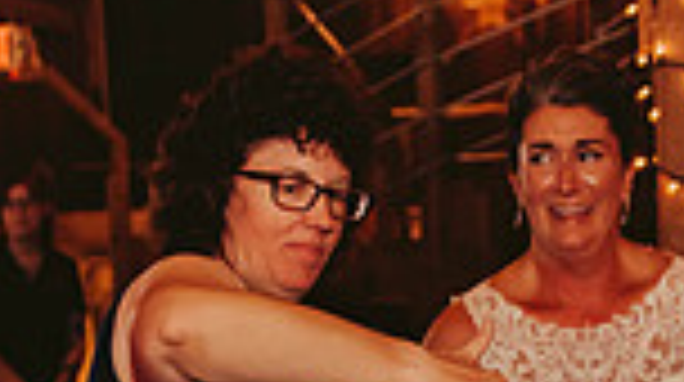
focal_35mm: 112
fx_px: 2028
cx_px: 436
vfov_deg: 10.2
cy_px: 694
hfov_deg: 19.1
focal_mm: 28
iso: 1250
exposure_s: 1/125
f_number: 2.8
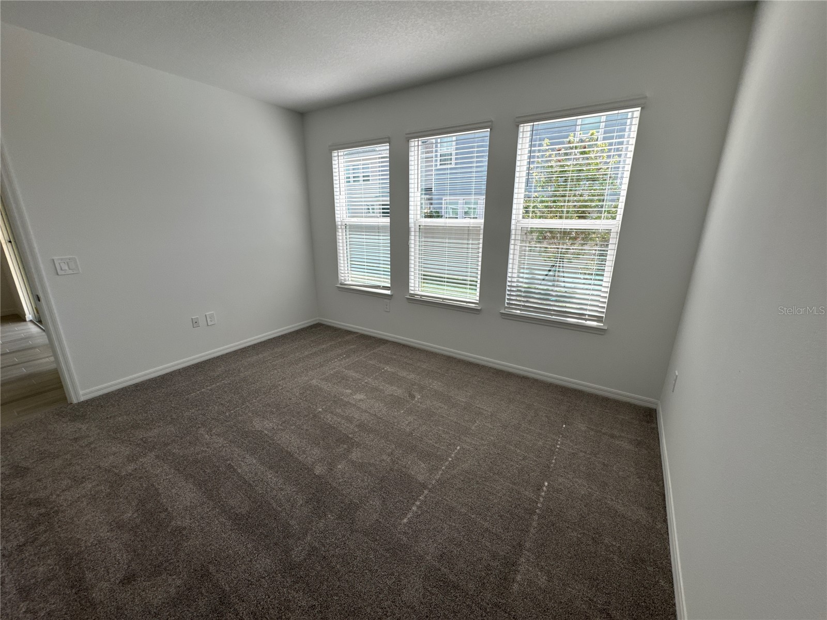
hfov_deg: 102.1
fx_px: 334
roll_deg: -1.5
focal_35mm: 14
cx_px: 414
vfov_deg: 85.7
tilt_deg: -13.0
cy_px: 310
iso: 40
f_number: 2.2
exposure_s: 1/453
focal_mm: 2.22
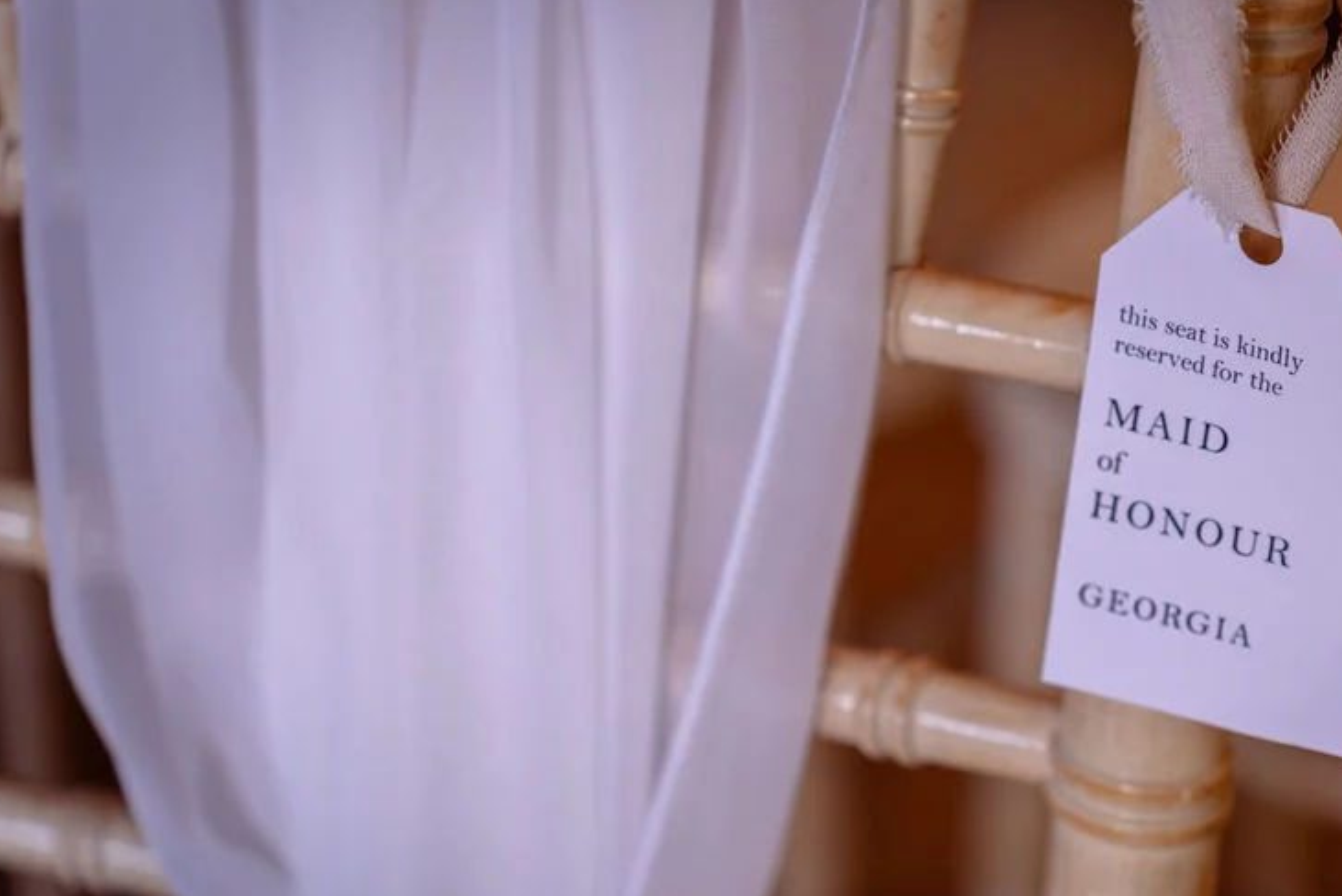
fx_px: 3916
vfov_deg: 13.1
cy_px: 502
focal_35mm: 105
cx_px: 927
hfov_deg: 19.4
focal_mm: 75
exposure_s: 1/200
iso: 500
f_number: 2.8
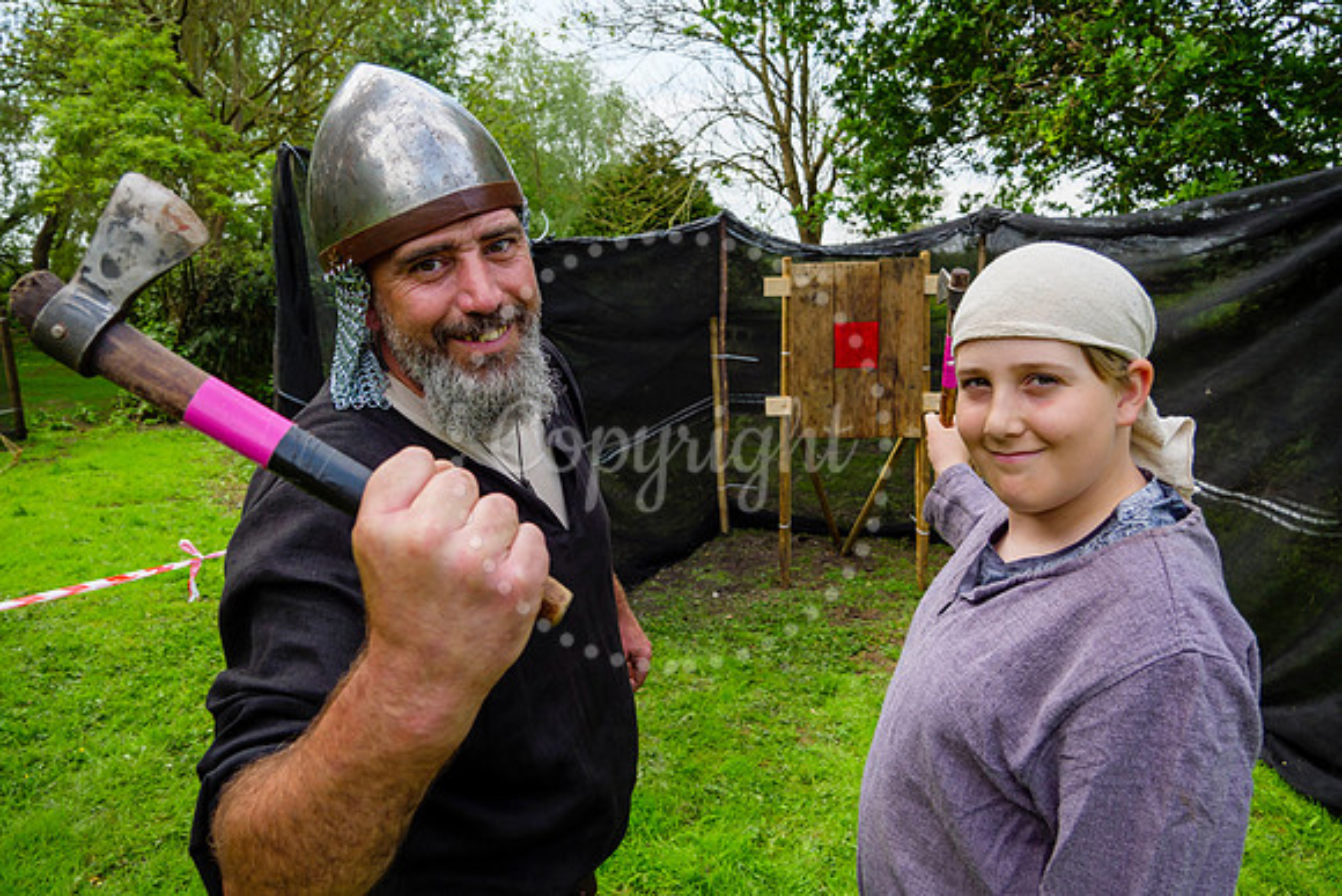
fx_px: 931
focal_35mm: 25
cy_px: 448
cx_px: 671
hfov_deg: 71.6
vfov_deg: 51.4
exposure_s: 1/640
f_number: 4
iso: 200
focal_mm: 12
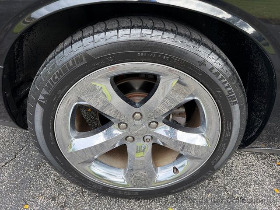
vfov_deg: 56.8
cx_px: 140
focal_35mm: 24
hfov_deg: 71.6
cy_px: 105
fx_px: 194
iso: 100
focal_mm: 6.76
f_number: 1.78
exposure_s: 1/419
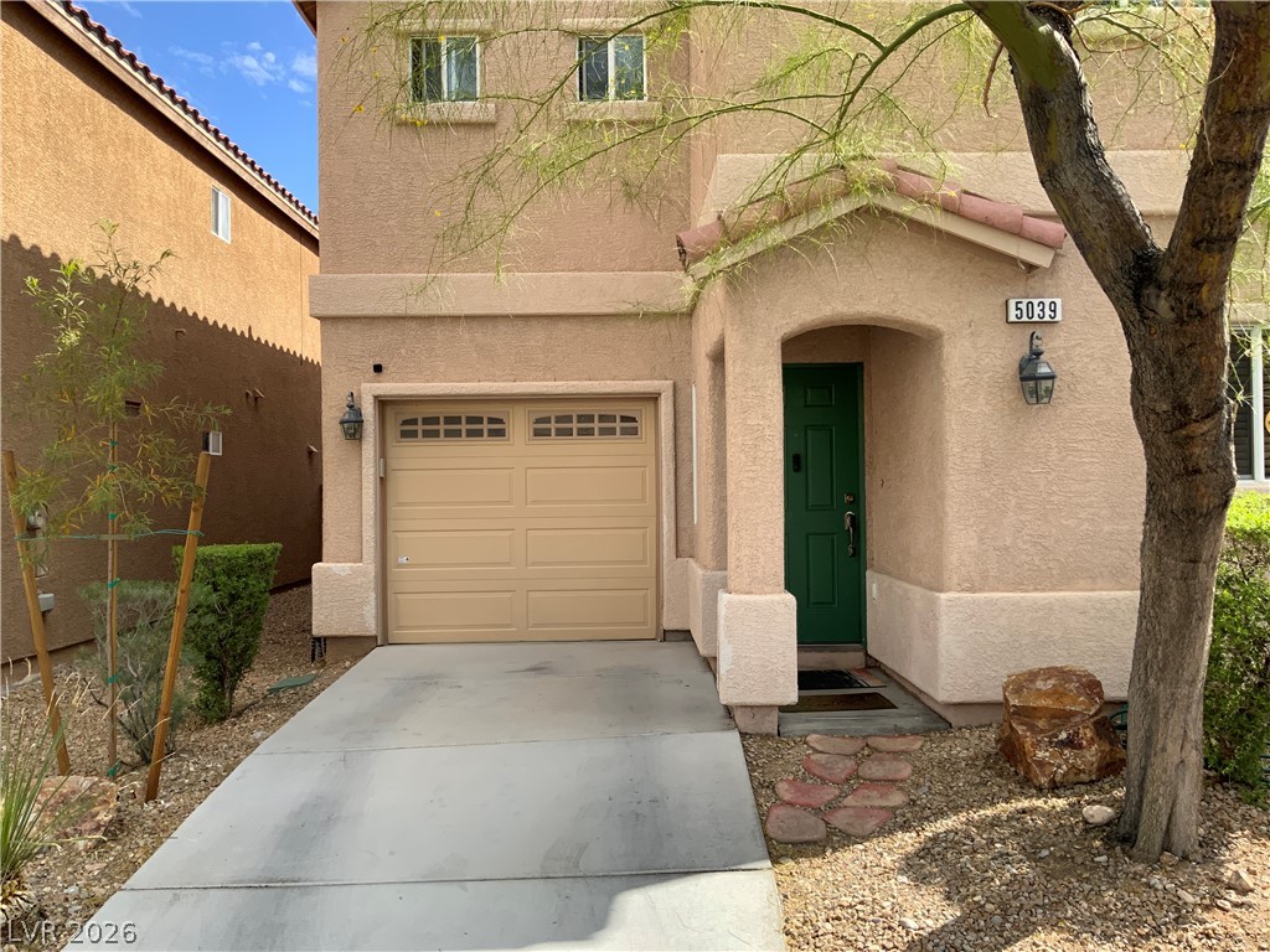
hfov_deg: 61.7
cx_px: 635
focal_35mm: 29
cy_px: 476
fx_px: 1064
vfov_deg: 48.2
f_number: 1.8
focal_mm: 3
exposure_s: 1/869
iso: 16
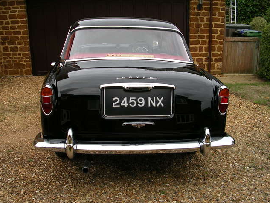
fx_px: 304
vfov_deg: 36.8
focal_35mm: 39
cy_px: 103
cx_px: 134
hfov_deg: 47.9
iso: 50
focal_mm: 5.8
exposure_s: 1/475
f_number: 2.8
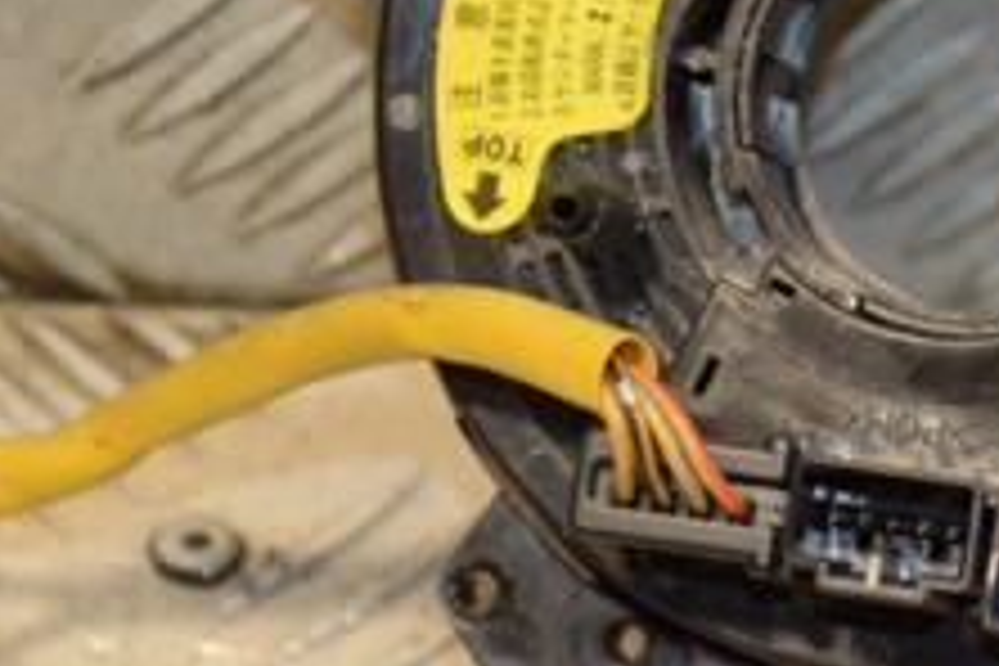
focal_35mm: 304
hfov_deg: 6.7
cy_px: 274
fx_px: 8445
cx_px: 1048
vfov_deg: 4.5
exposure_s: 1/200
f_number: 5.3
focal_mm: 75
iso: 800
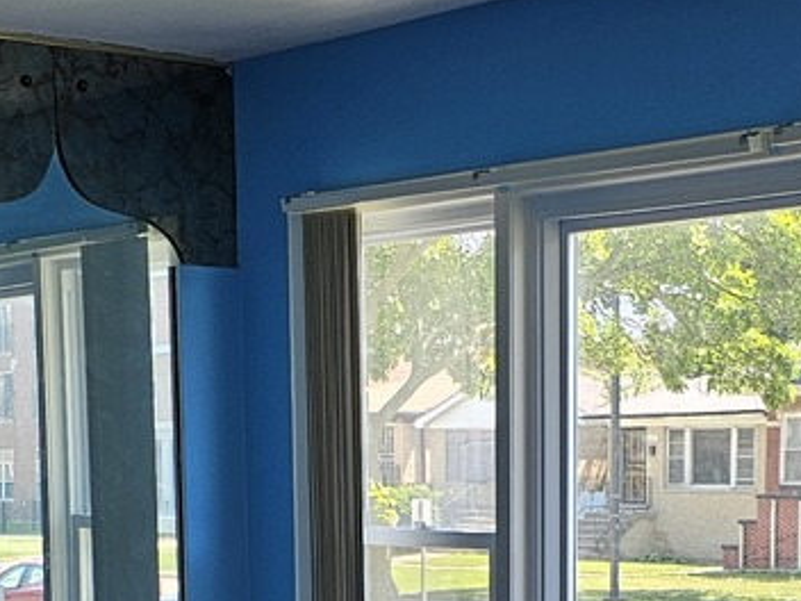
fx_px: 2175
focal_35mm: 94
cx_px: 451
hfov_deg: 20.9
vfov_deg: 15.2
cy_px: 692
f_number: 1.7
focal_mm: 6.3
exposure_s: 1/180
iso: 50
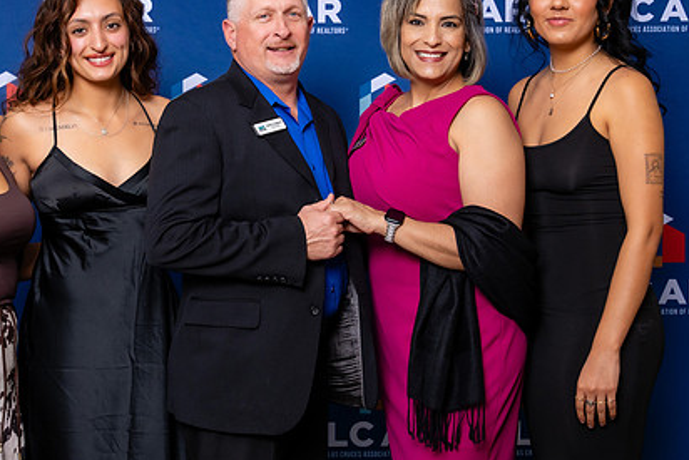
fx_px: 1493
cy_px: 173
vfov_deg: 17.5
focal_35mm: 78
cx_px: 261
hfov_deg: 25.9
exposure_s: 1/200
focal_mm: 51
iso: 500
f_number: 5.6
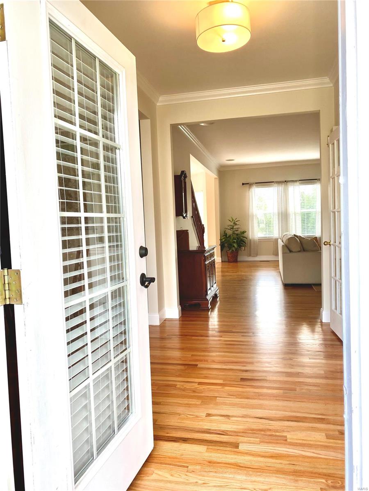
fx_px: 370
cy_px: 246
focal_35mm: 26
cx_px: 184
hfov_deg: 53.1
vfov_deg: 67.3
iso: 32
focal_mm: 4.25
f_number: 1.8
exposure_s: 1/129
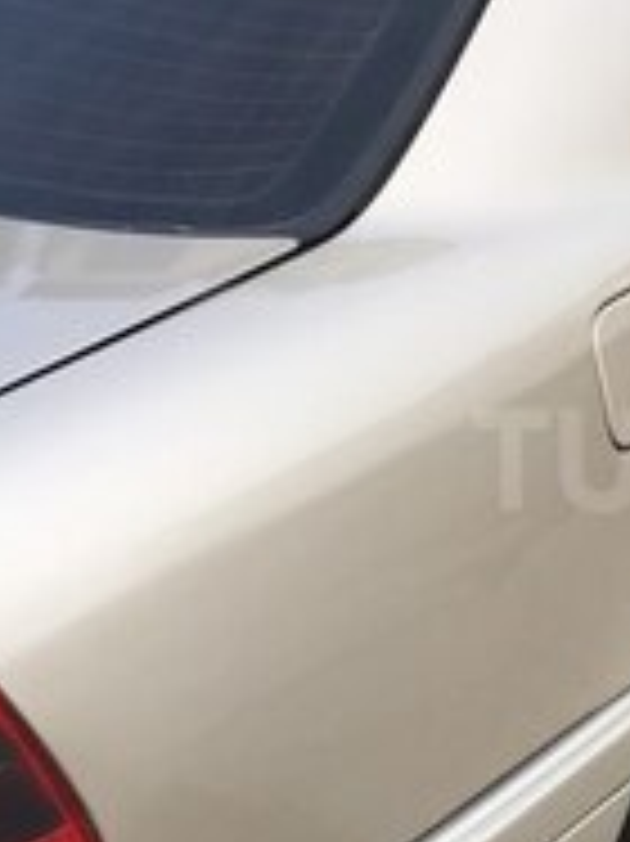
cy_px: 459
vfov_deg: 25.3
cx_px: 819
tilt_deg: -26.0
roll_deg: -6.8
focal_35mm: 77
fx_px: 1871
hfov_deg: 17.9
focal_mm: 4.15
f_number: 2.2
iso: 32
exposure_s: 1/102
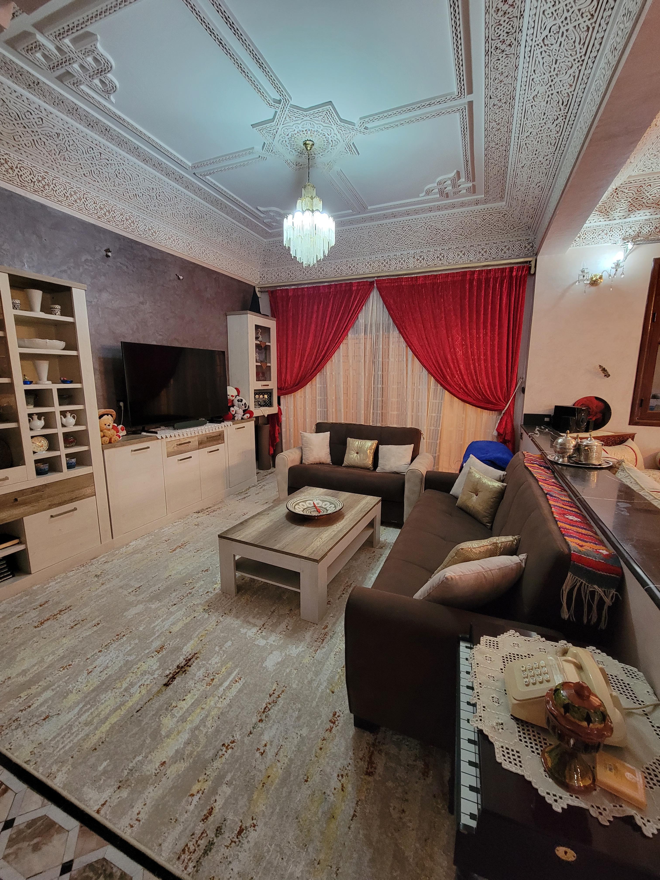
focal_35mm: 13
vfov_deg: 106.2
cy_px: 440
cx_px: 330
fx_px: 330
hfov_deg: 89.9
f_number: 2.2
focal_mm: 2.2
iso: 400
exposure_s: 1/33.3
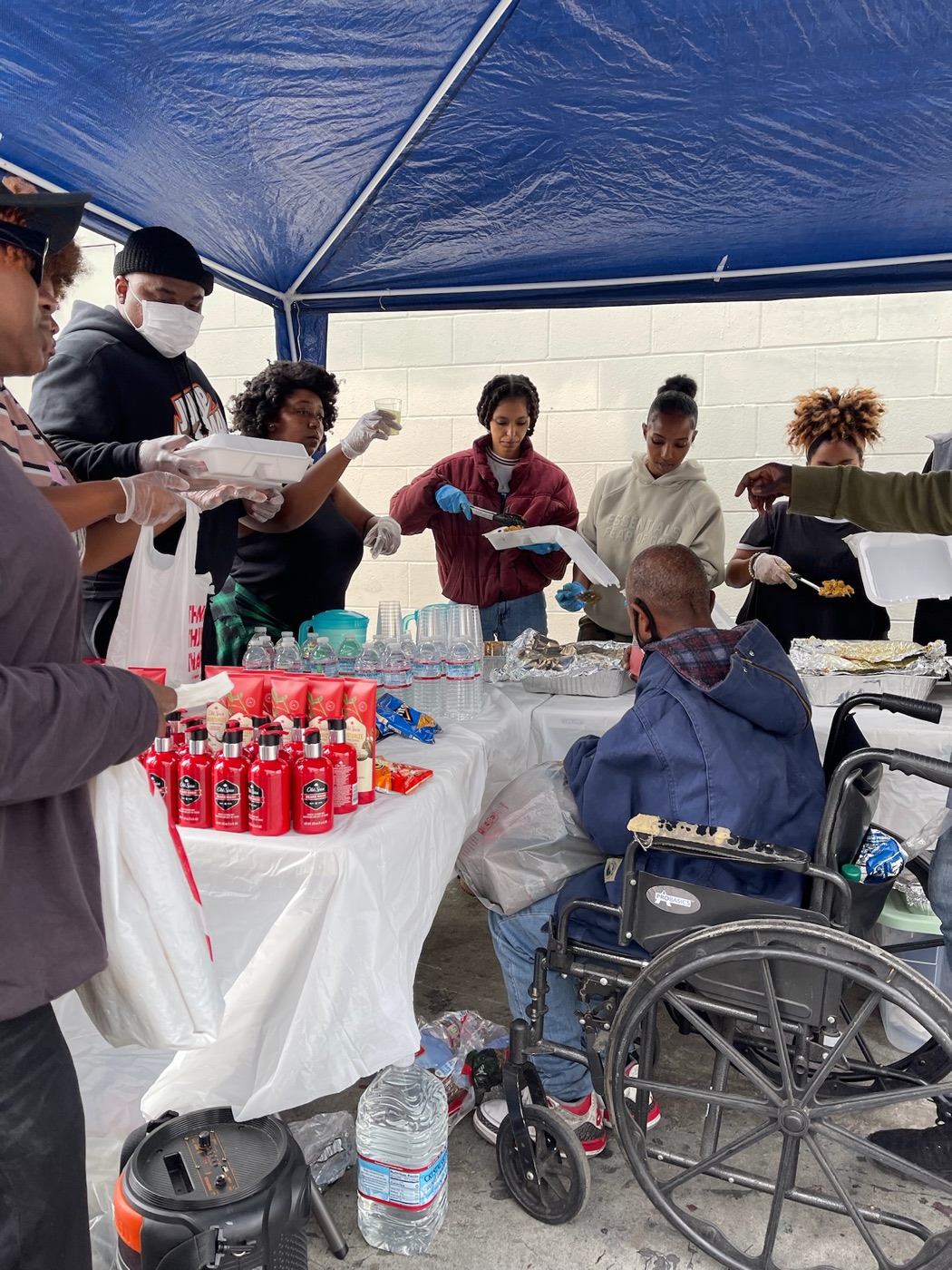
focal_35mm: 25
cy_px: 635
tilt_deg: -3.7
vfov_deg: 69.4
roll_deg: +0.5
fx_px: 917
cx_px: 476
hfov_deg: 54.9
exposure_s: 1/183
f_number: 1.6
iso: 32
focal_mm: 5.1
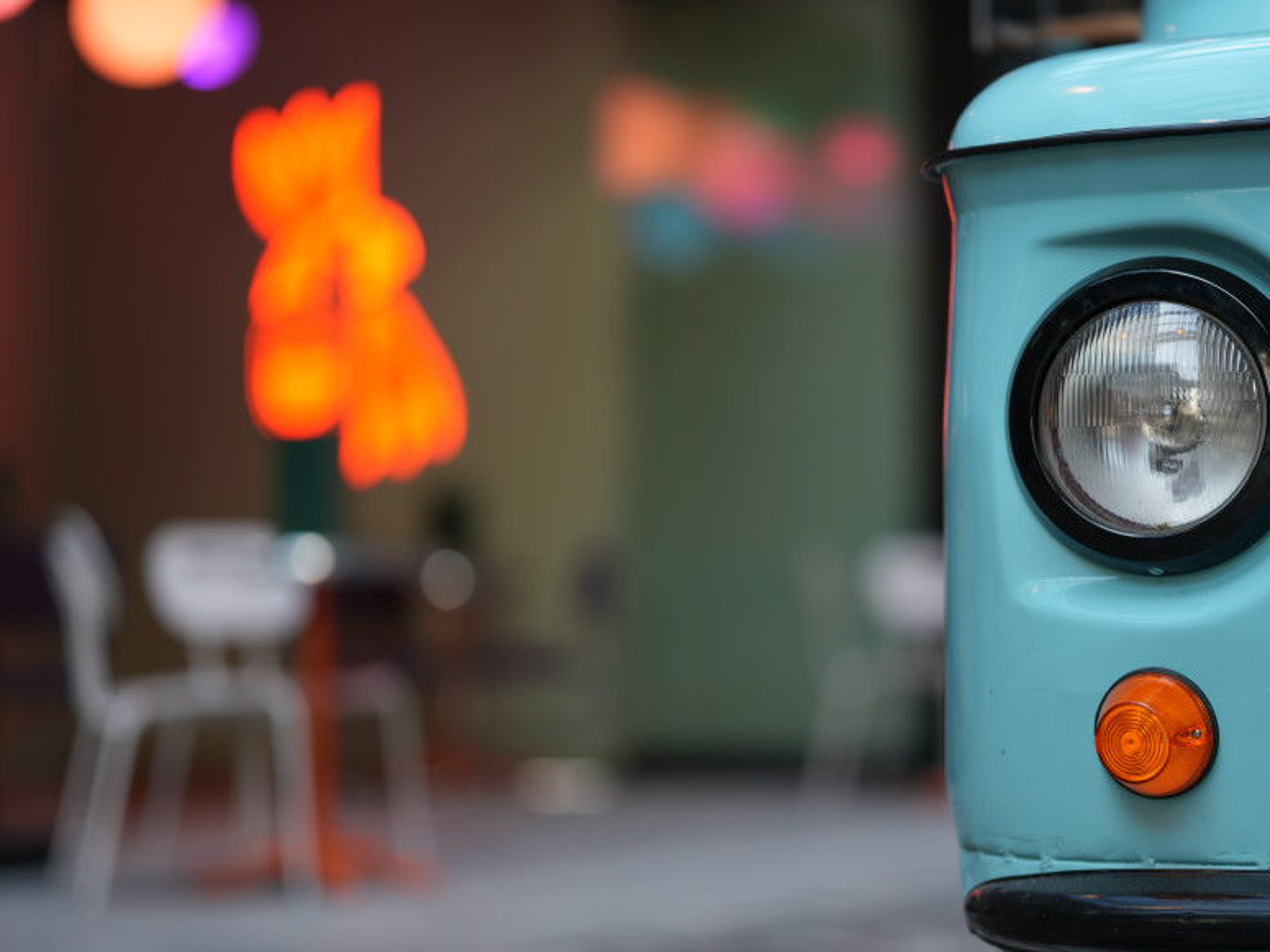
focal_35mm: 112
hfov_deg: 17.5
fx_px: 4108
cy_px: 569
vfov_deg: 13.2
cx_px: 810
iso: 100
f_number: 1.4
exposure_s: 1/160
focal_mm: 85
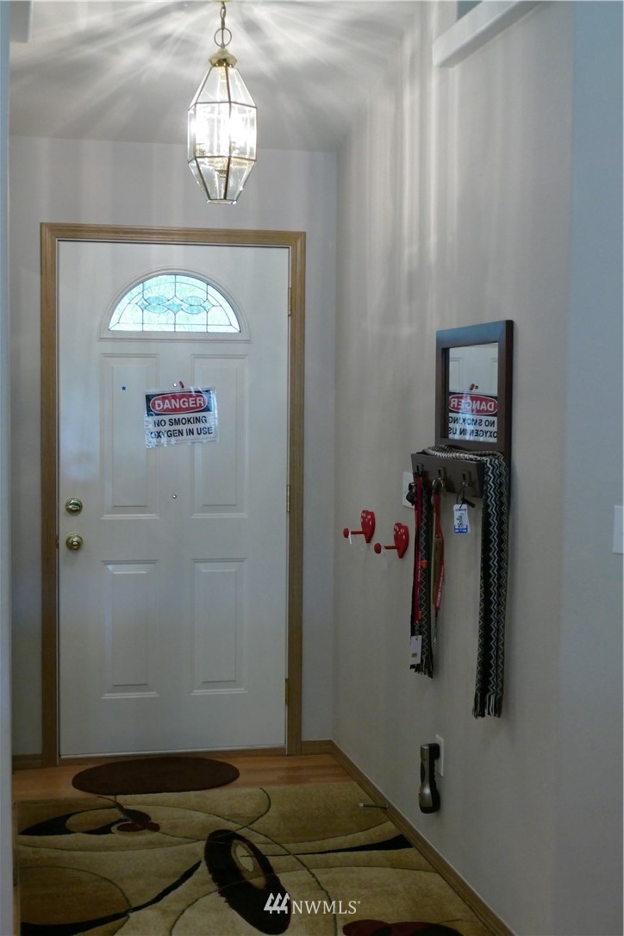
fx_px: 1352
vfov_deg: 38.2
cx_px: 312
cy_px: 468
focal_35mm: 52
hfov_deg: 26.0
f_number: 3.4
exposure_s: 1/80
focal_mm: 19.11
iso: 1250
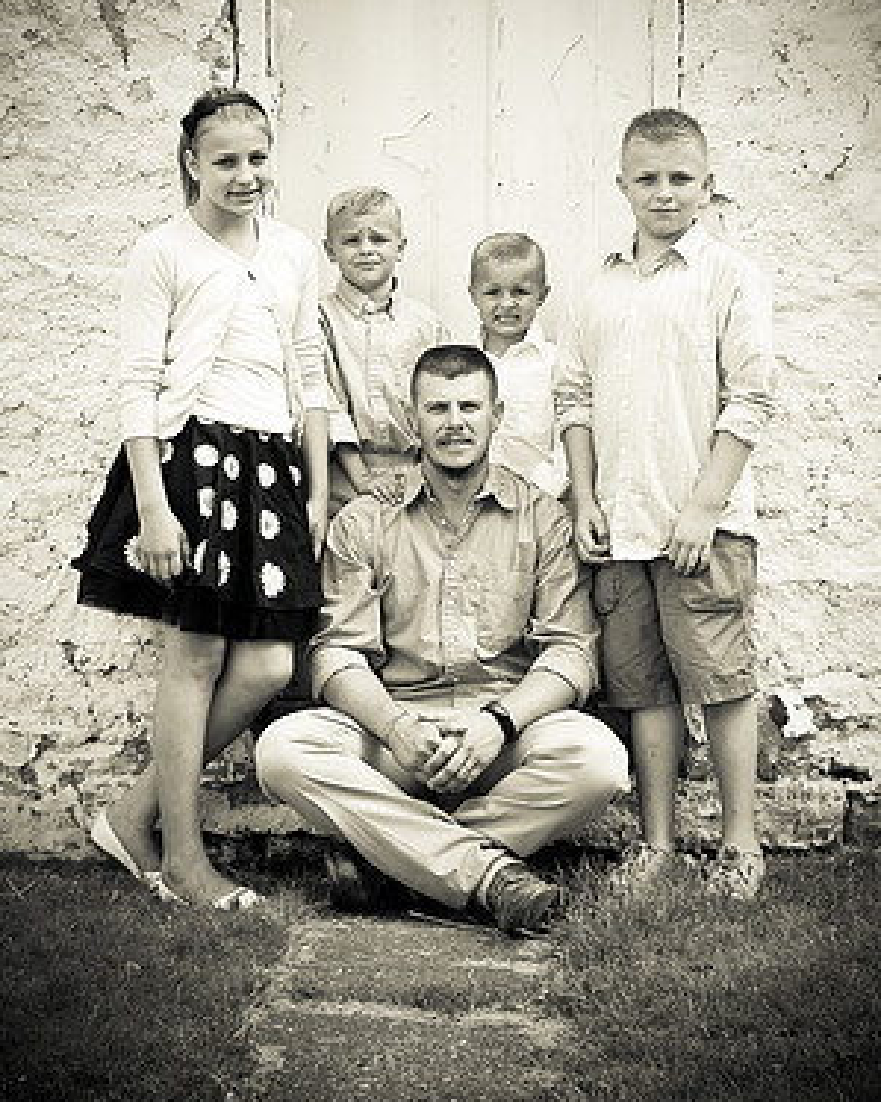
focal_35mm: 78
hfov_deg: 19.7
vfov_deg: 24.4
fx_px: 2543
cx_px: 442
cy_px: 486
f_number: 4.5
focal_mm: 46
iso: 200
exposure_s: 1/320
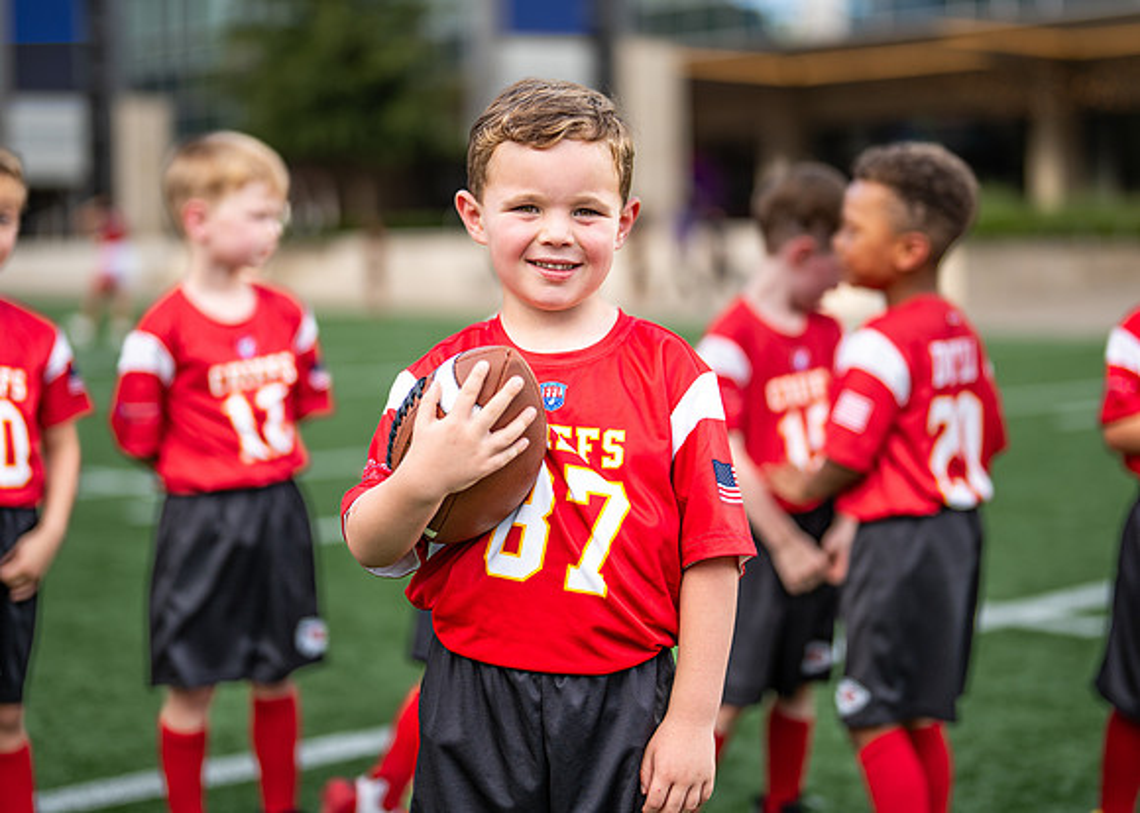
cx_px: 588
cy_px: 370
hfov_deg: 28.7
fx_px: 2229
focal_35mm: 69
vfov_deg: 20.7
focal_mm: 50
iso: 100
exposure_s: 1/1600
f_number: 1.2
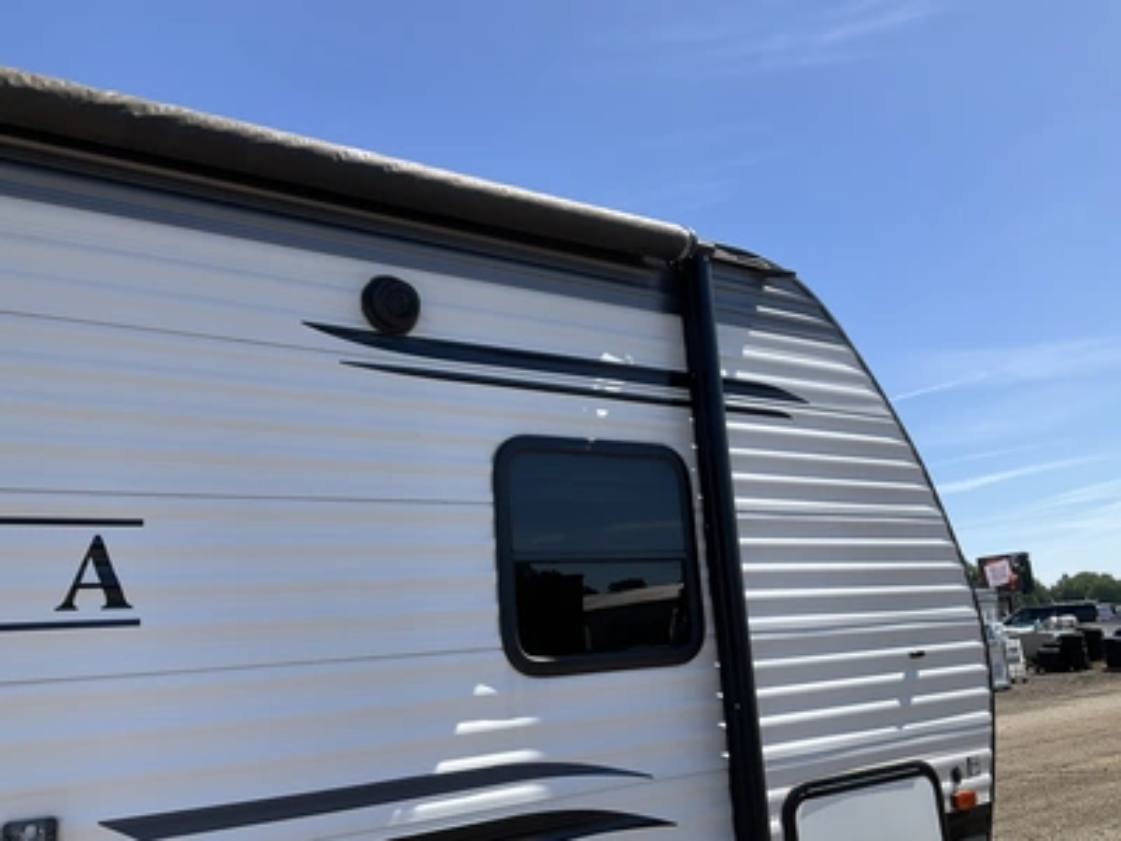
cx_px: 560
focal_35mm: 29
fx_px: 939
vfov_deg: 48.2
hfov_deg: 61.7
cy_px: 420
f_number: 1.8
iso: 25
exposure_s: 1/1451
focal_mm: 3
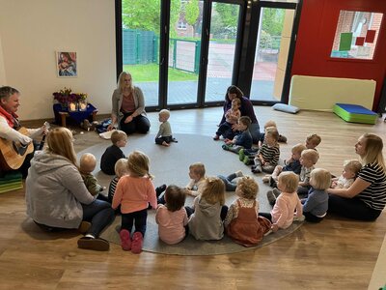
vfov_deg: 49.7
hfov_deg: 63.4
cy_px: 145
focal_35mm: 28
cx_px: 193
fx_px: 312
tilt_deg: -19.3
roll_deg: -3.3
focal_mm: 3.99
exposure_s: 1/66
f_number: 1.8
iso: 80
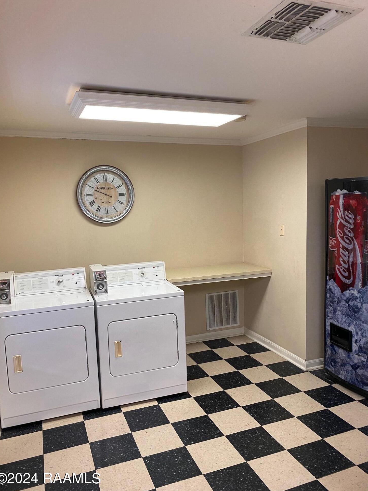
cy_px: 247
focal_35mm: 27
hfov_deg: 51.3
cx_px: 186
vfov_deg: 65.3
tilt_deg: -4.7
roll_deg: +1.3
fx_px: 383
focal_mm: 4.25
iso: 100
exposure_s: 1/46
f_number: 1.8
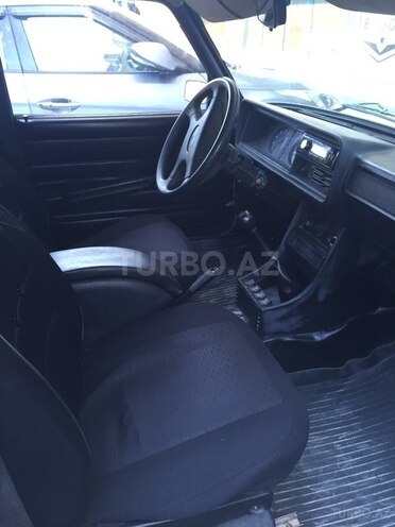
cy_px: 264
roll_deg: -0.5
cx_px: 198
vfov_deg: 61.7
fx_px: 441
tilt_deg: -28.1
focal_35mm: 29
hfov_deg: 48.2
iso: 64
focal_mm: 4.15
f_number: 2.2
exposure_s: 1/33
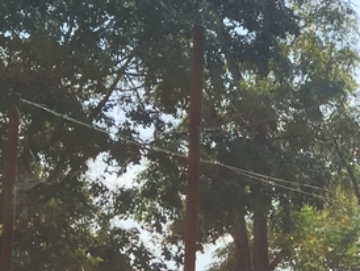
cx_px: 656
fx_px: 1322
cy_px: 467
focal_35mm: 127
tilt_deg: +5.4
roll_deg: -1.5
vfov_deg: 11.0
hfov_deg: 13.8
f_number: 2.2
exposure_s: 1/1647
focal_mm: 4.15
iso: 32
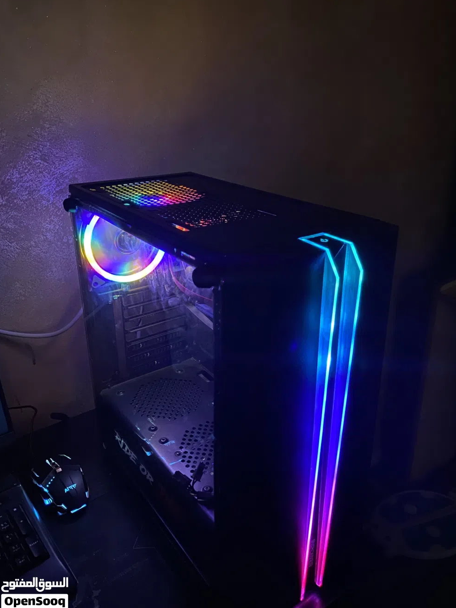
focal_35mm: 27
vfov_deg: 65.3
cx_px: 227
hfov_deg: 51.3
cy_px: 306
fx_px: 474
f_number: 1.8
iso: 1000
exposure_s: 1/27
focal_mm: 4.25
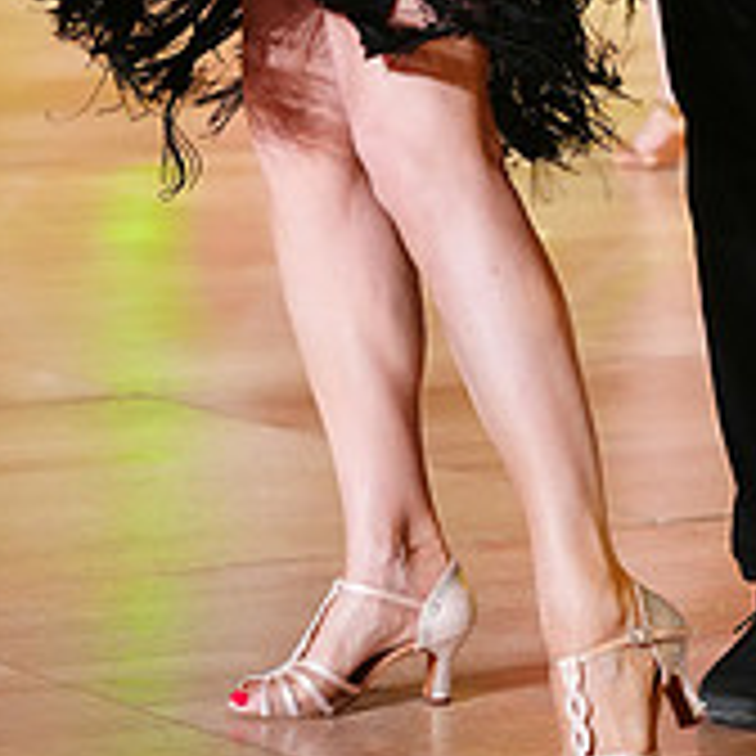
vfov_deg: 6.3
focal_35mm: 273
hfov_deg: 6.4
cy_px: -338
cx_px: 448
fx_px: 6745
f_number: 4
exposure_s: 1/400
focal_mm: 93
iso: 3200
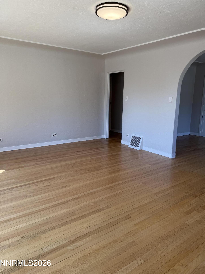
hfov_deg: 54.9
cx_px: 106
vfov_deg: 69.4
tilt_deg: -9.9
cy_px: 133
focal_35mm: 25
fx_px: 197
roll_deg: -1.6
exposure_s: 1/266
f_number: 1.78
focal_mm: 6.76
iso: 80
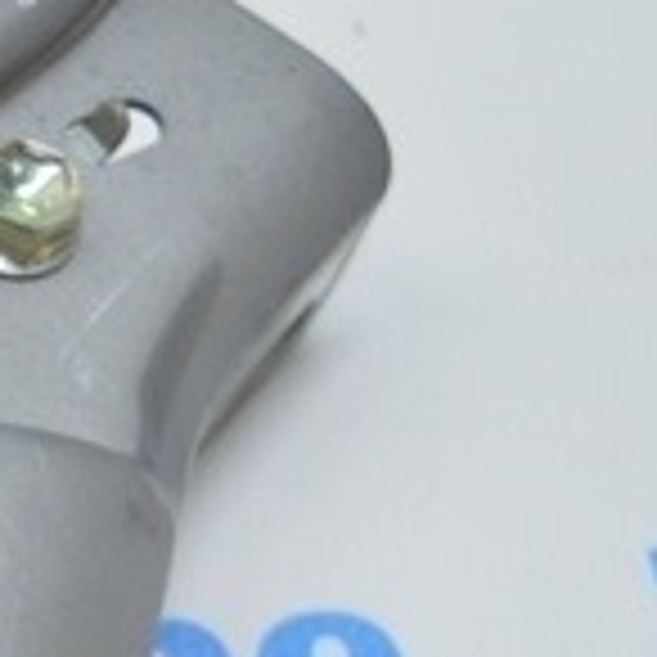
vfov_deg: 8.4
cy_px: 889
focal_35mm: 205
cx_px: -1318
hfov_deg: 7.5
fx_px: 4401
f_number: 3.8
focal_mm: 23
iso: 400
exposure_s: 1/60
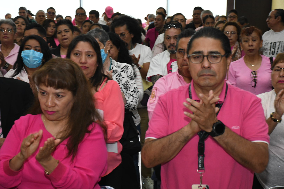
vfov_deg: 16.3
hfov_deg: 24.2
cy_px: 94
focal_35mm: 84
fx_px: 663
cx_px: 142
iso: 2500
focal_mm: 56
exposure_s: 1/125
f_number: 7.1
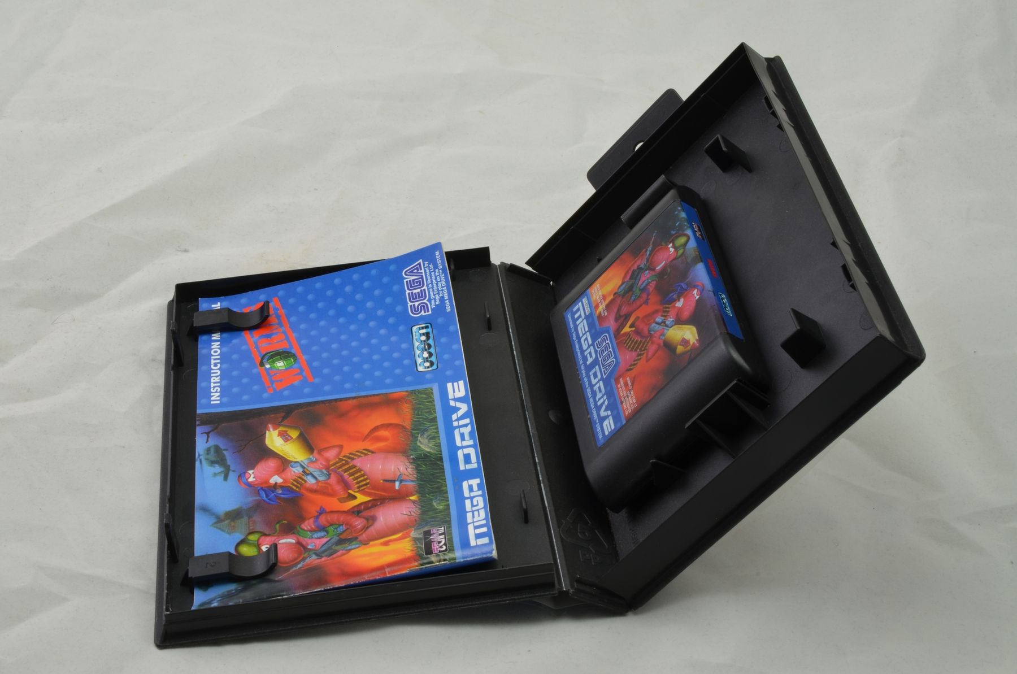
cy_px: 337
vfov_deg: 22.5
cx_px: 508
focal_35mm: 60
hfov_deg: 33.5
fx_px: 1692
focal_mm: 40
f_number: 20
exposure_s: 1/1.3
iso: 100
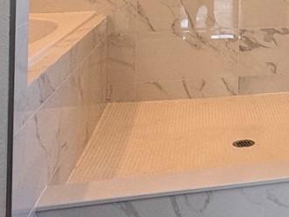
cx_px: 379
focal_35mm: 68
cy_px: -64
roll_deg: -0.8
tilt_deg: +0.7
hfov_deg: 24.7
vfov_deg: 19.9
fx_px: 568
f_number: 2.2
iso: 125
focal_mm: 2.22
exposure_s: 1/120
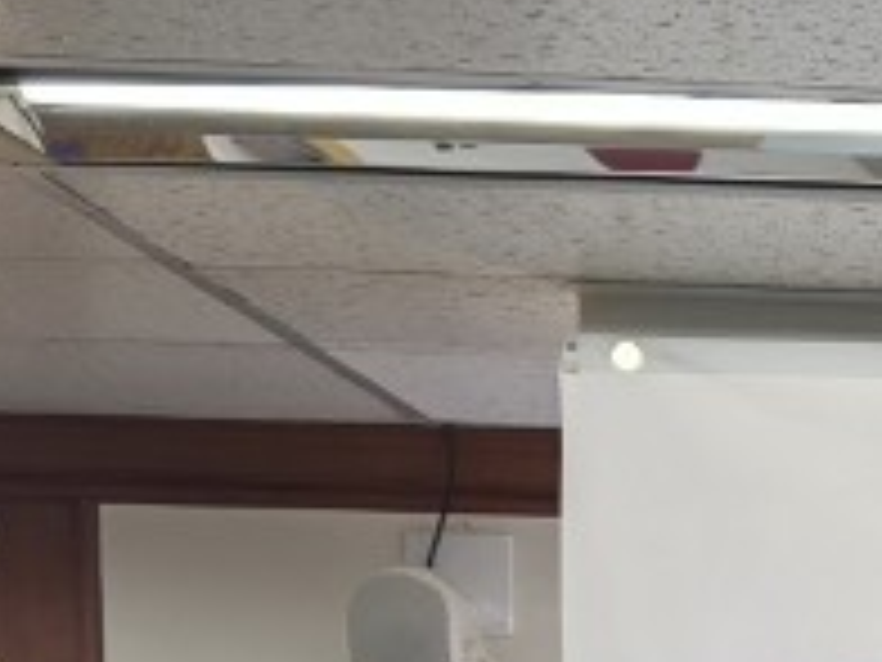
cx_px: 2421
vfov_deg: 8.9
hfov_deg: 10.4
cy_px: 1585
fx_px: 3822
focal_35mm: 150
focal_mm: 6.3
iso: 80
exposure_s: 1/120
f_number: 1.7
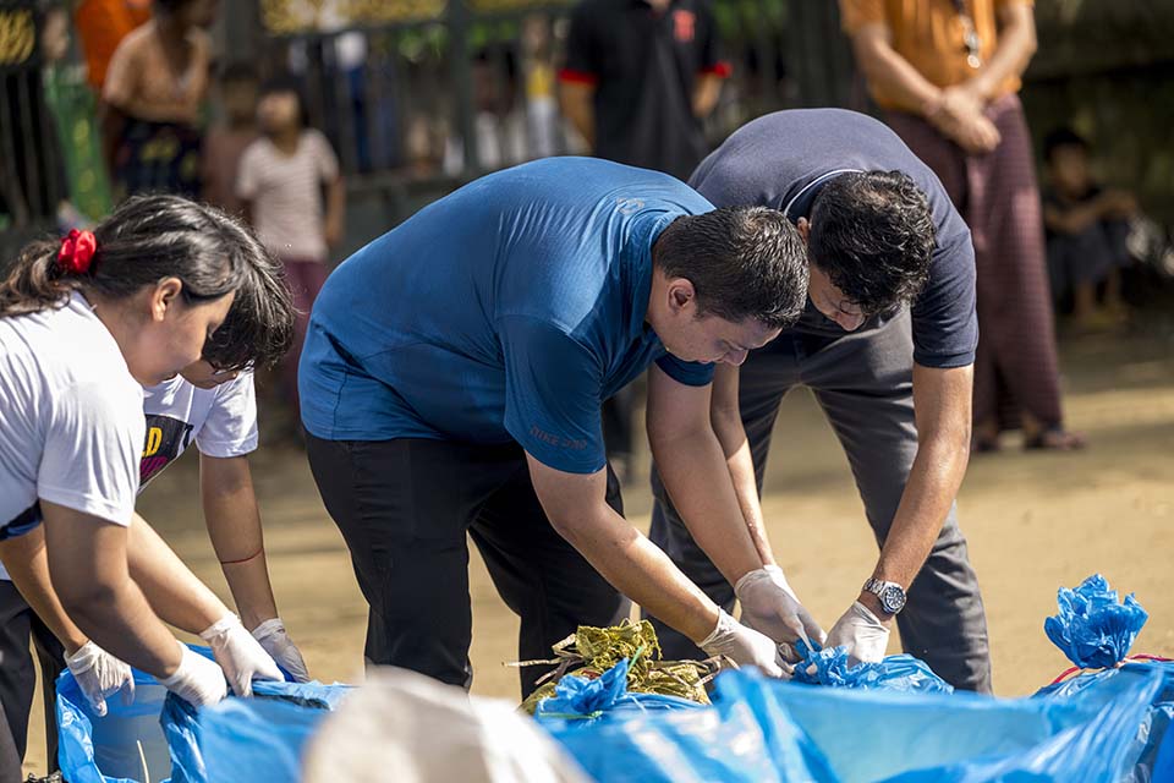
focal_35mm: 145
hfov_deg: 14.2
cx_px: 587
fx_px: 4728
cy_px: 392
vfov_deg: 9.5
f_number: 2.8
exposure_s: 1/800
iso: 320
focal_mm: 145
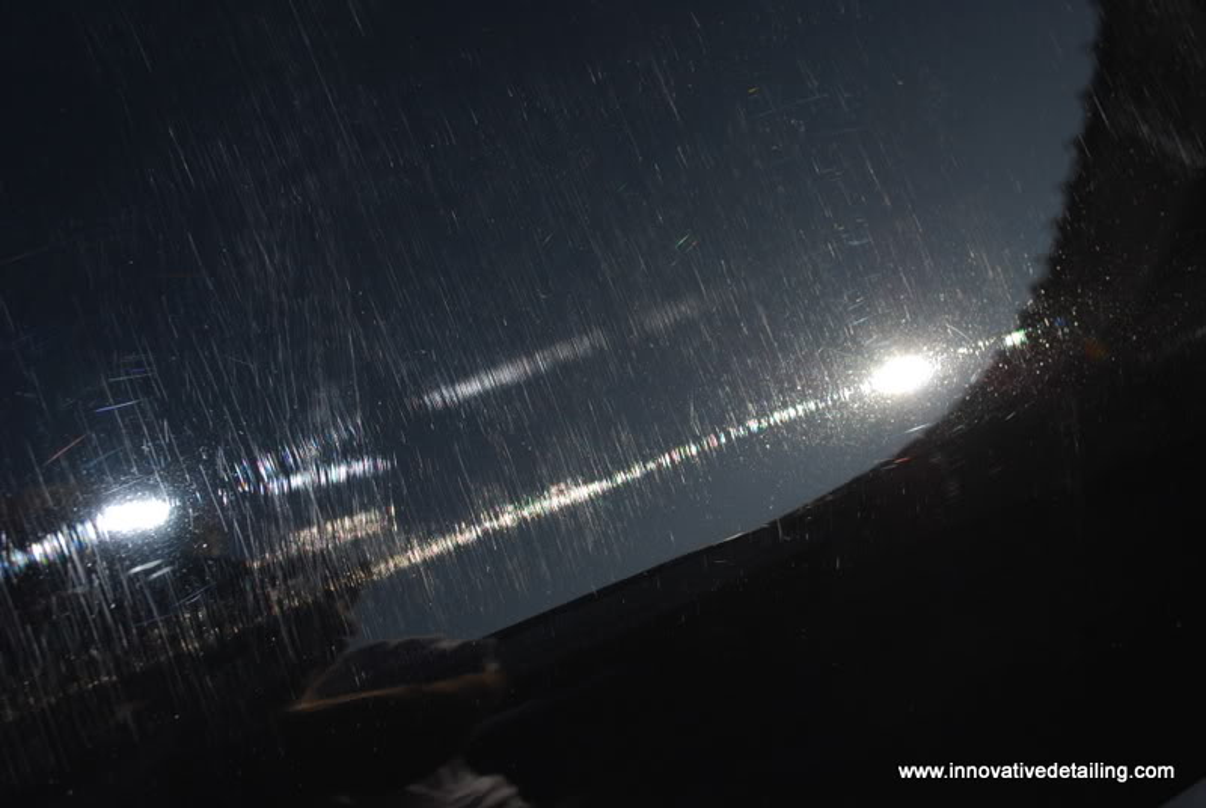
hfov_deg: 46.3
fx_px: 1409
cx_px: 603
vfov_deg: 32.0
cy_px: 404
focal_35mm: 42
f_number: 8
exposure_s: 1/200
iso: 100
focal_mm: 28
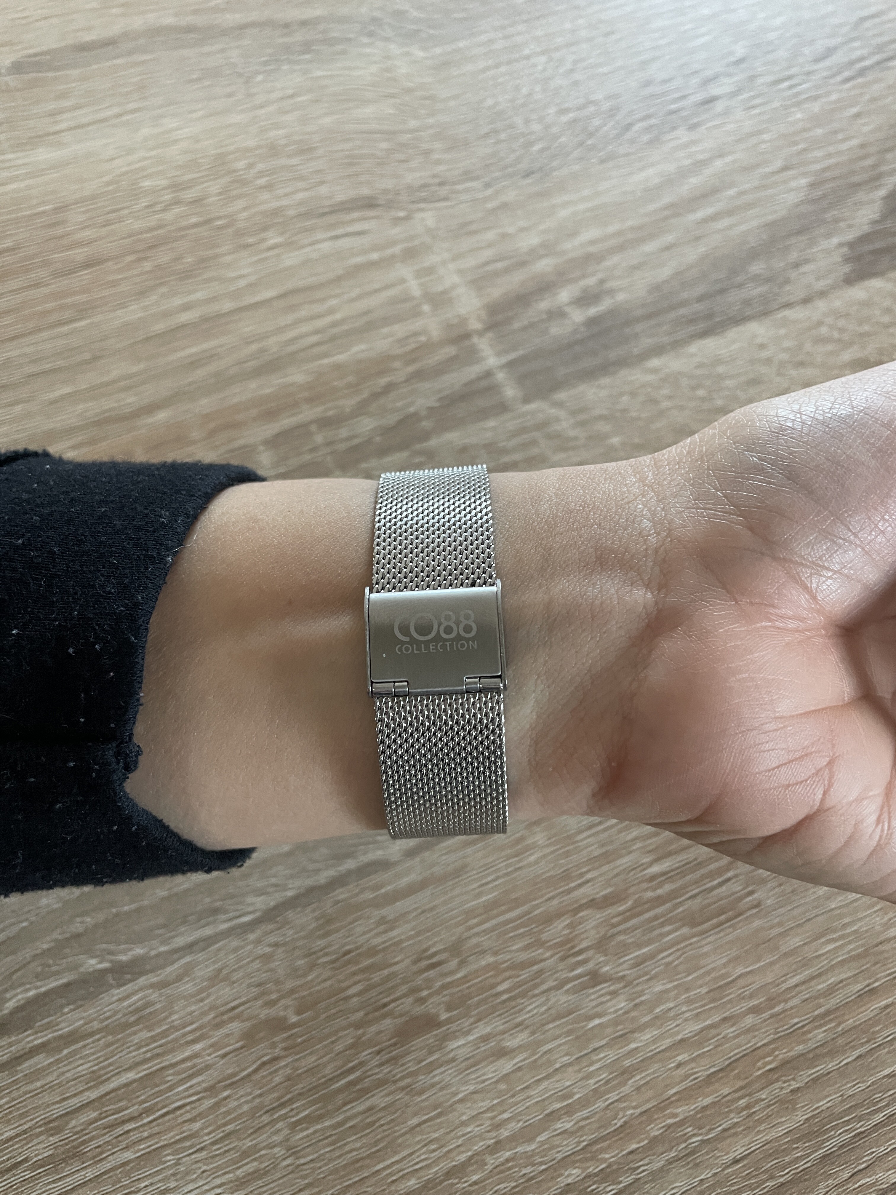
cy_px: 598
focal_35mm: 26
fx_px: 897
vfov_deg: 67.3
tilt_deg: -67.7
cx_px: 448
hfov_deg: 53.1
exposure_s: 1/60
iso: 250
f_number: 1.6
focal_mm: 4.2
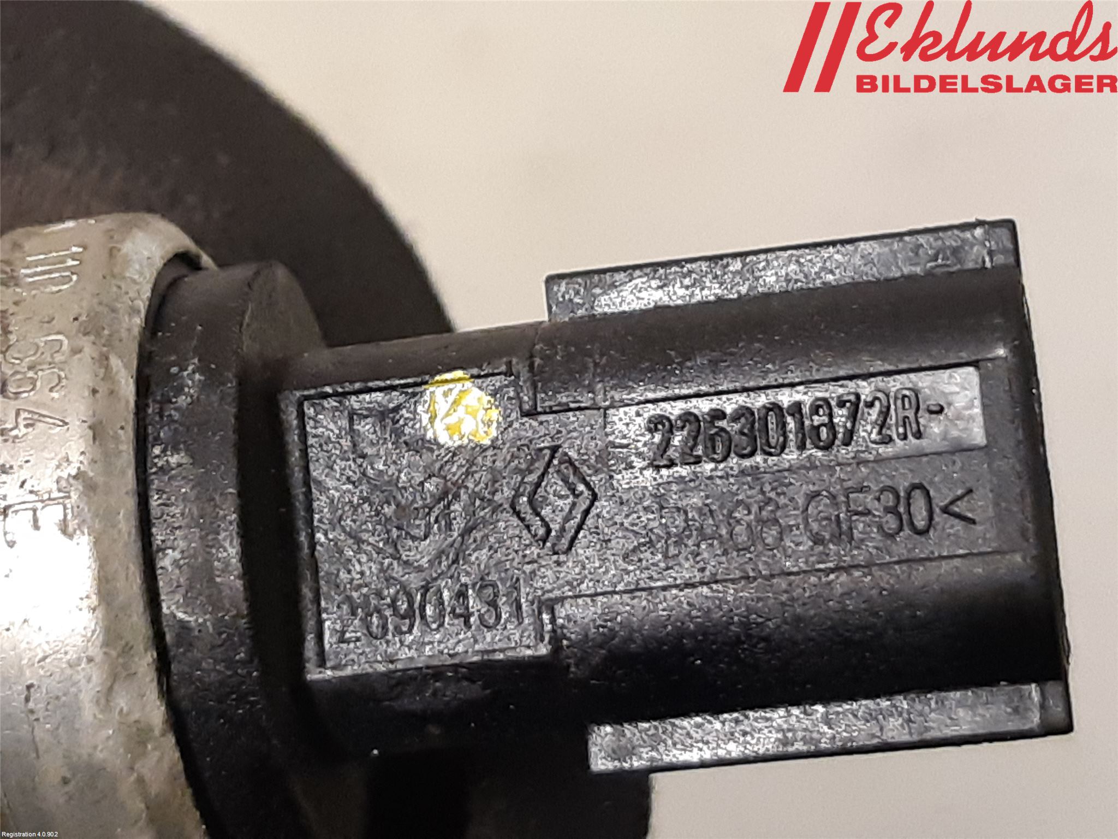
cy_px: 420
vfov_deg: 53.1
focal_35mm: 26
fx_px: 840
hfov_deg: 67.3
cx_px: 559
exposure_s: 1/50
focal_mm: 3.93
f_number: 1.7
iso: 250
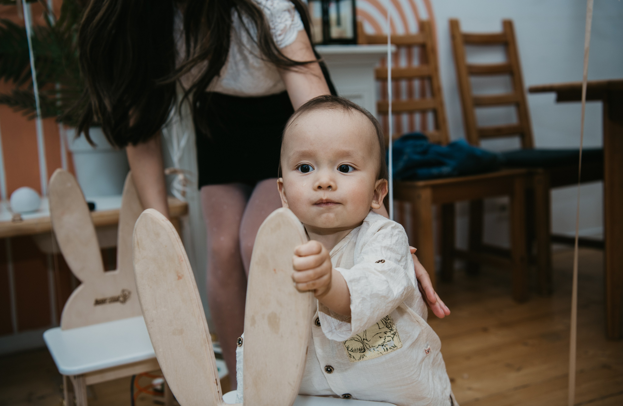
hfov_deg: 45.4
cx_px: 319
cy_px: 193
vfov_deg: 30.5
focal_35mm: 43
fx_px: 745
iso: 100
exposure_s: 1/160
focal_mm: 42
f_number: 3.5
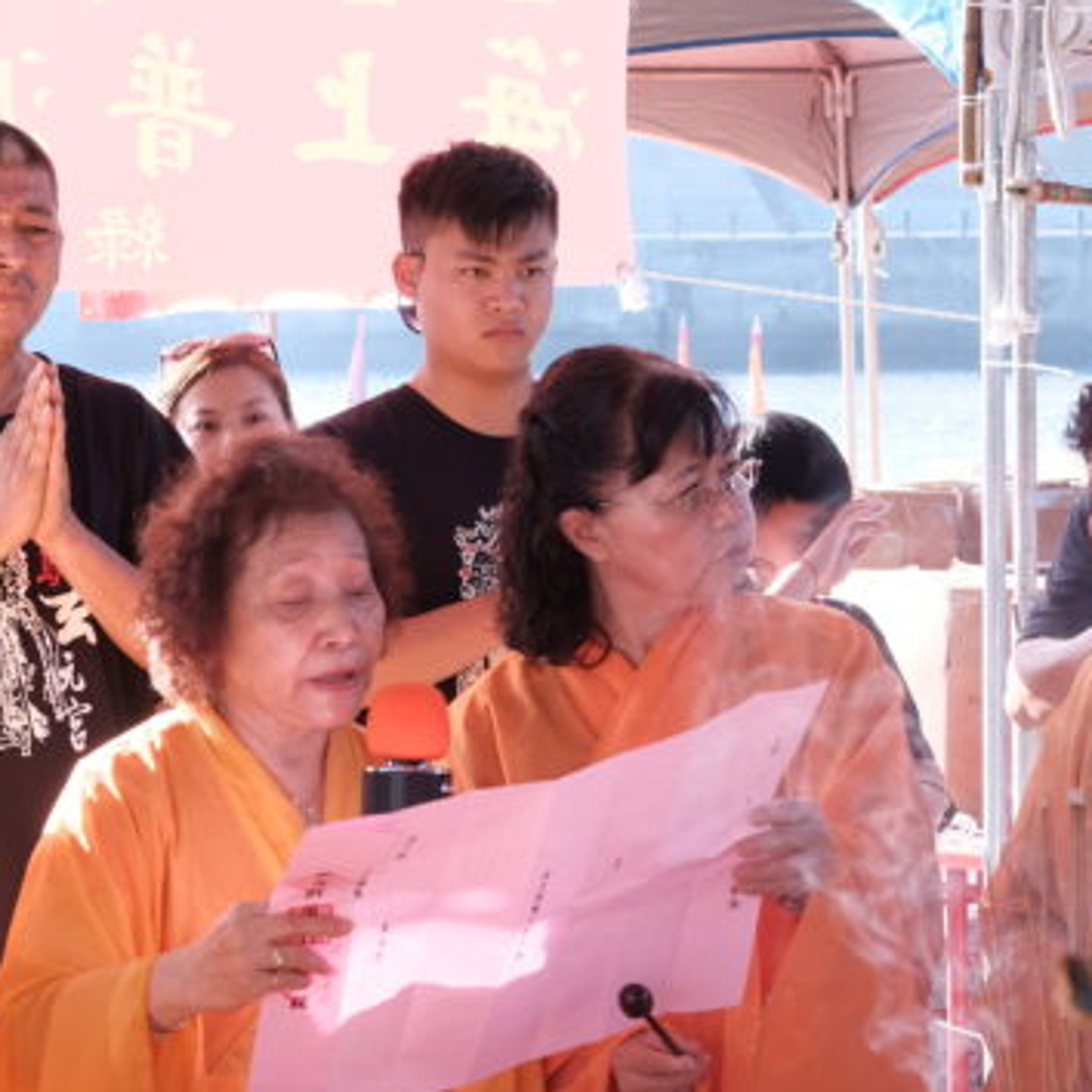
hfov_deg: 14.8
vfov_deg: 14.9
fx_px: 4176
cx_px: 265
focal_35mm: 117
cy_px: 470
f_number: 5.6
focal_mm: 35
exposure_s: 1/140
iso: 400
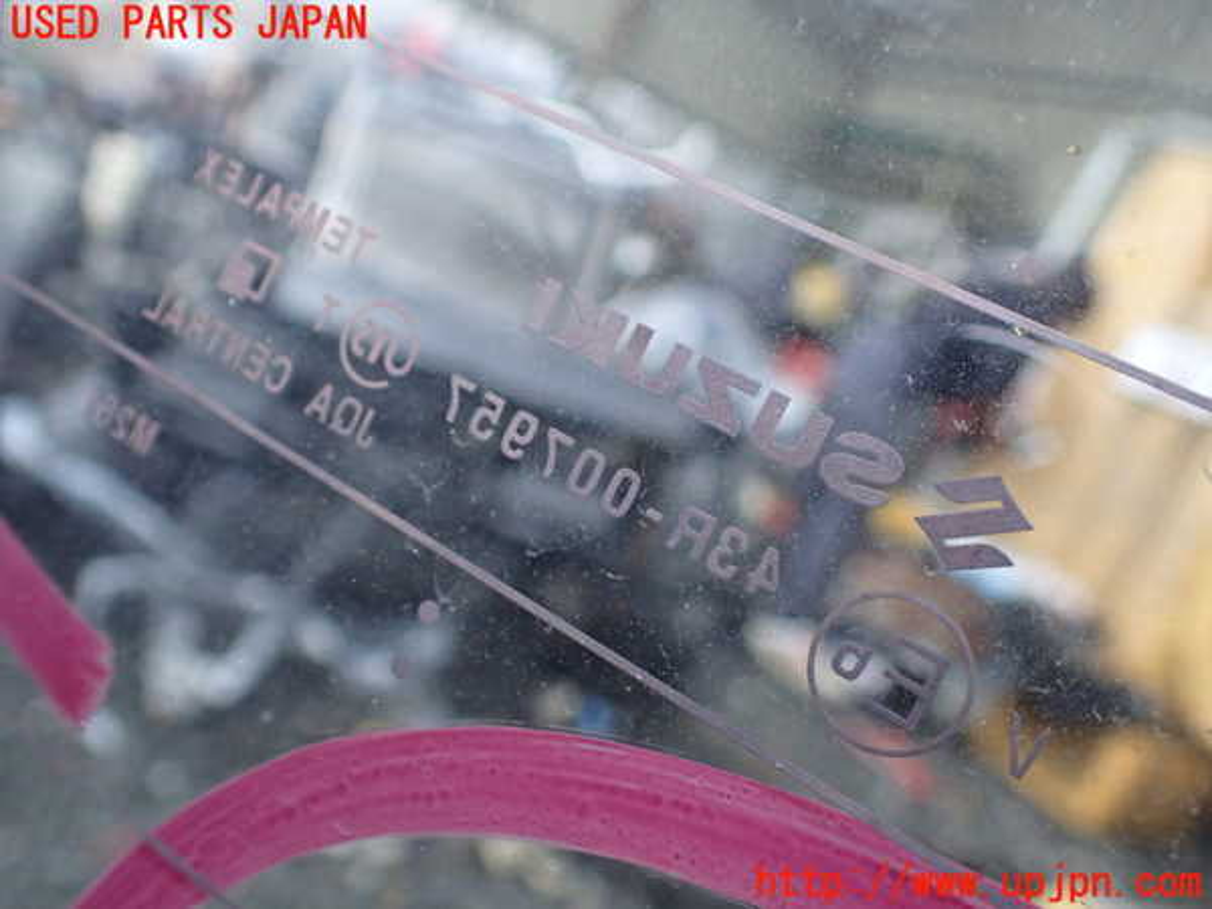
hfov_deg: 60.0
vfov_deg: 46.8
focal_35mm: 30
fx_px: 1050
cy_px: 454
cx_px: 606
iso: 400
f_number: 2.3
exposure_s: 1/125
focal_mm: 5.4
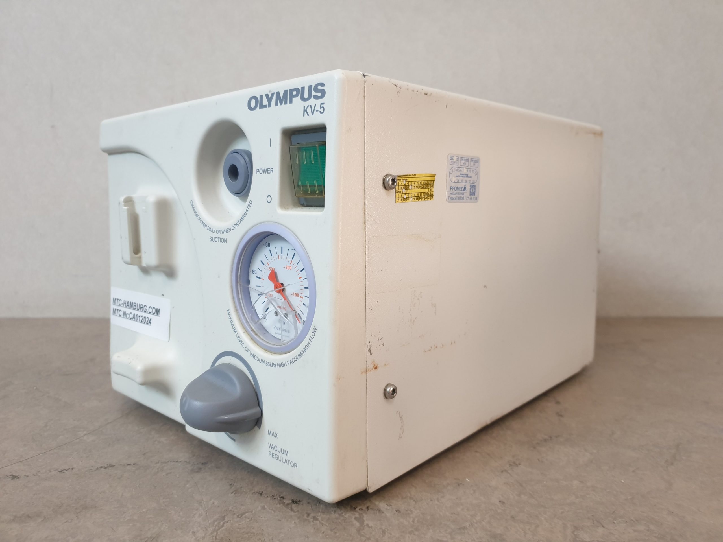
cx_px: 362
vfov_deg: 53.1
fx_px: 543
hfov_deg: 67.3
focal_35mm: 26
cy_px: 271
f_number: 1.5
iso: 160
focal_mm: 4.3
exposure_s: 1/50
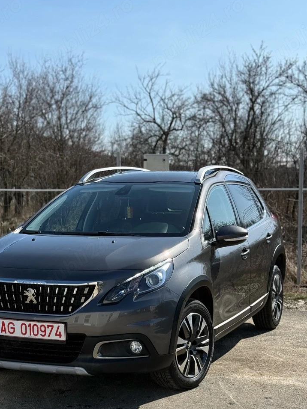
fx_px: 793
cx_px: 115
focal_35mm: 67
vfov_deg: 28.8
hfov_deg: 21.9
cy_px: 273
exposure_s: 1/5587
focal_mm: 6.76
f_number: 1.78
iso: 80
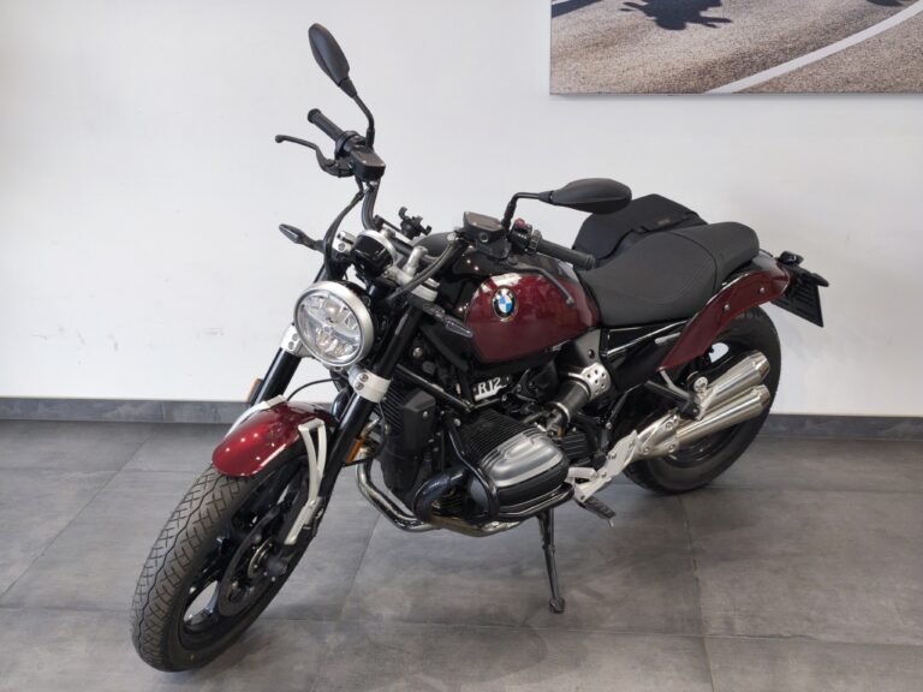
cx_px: 462
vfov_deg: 31.5
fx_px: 1227
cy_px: 346
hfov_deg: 41.2
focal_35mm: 46
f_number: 1.6
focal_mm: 6.57
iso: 125
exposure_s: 1/100
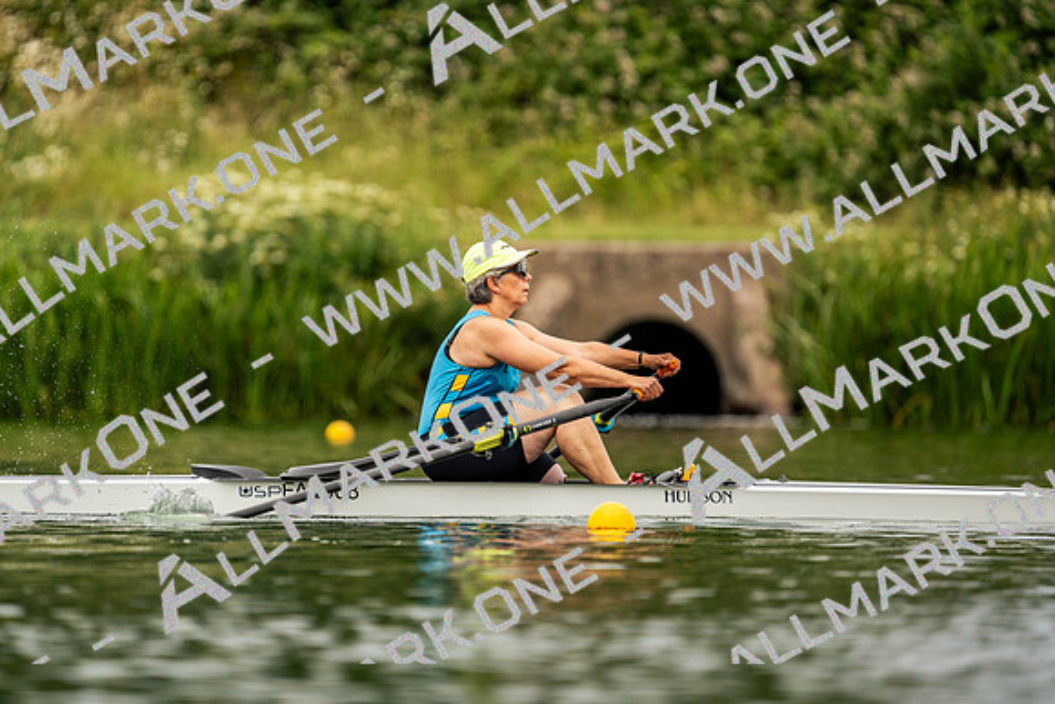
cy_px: 352
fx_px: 17587
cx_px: 528
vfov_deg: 2.3
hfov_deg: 3.4
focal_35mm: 600
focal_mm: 600
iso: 400
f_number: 6.3
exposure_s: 1/2000
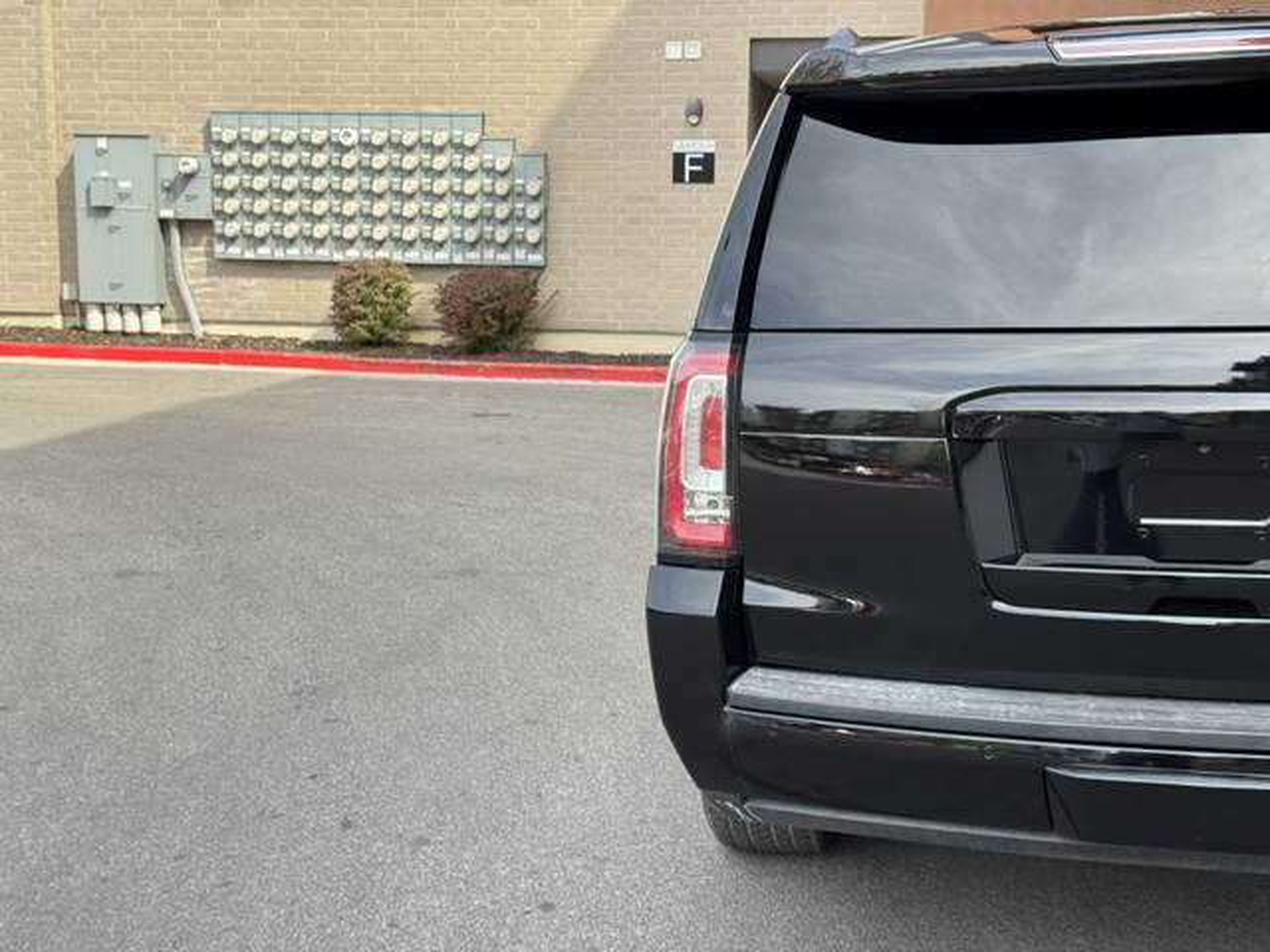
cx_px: 635
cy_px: 476
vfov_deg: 30.3
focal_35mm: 48
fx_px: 1761
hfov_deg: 39.7
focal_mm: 6.76
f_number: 1.78
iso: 64
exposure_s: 1/685
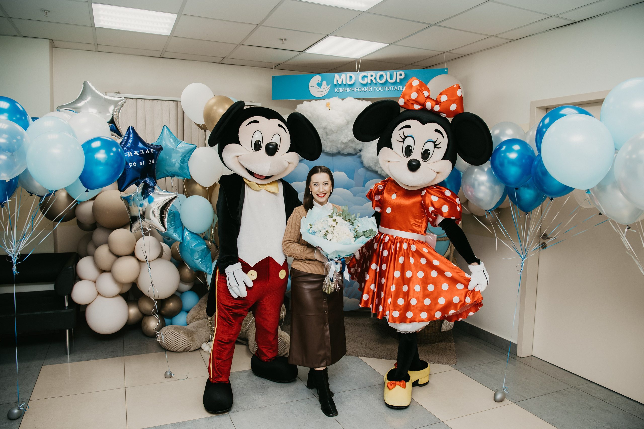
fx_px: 455
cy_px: 214
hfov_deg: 70.6
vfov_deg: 50.6
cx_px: 322
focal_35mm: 25
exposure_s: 1/160
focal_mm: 24
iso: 200
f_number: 4
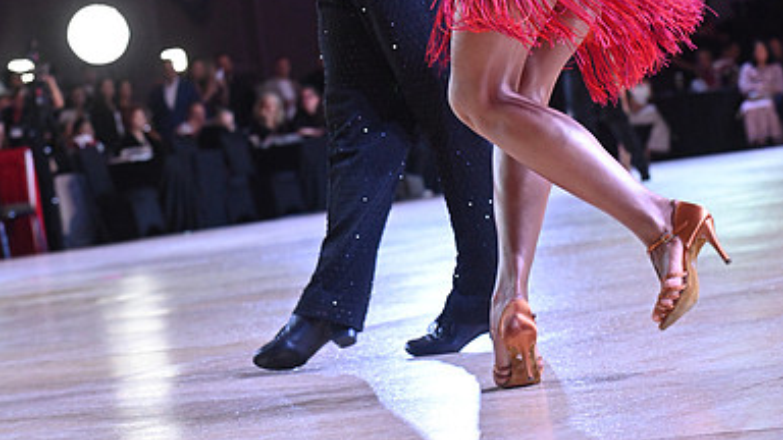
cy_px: -75
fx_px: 3446
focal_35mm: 166
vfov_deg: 7.3
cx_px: 393
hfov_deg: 13.0
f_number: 6.3
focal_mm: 105
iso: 4000
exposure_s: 1/400
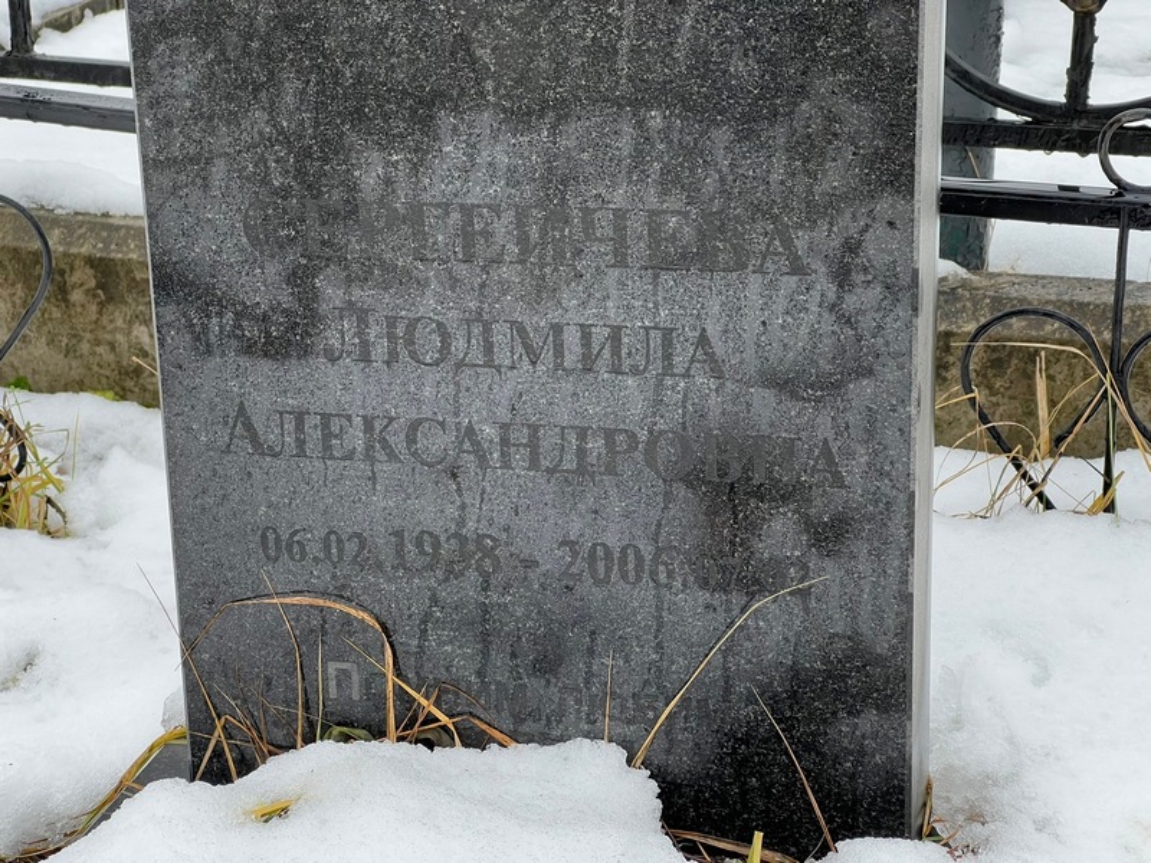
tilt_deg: -20.3
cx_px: 576
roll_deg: -0.4
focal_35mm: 77
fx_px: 2560
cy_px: 432
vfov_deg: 19.1
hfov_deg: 25.3
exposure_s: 1/99
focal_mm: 9
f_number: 2.8
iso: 64
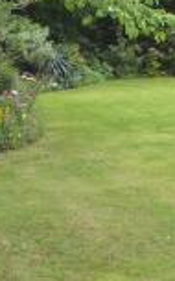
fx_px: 878
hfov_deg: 10.4
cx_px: 356
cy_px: 58
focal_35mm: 115
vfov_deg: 18.0
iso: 100
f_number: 5.6
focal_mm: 24
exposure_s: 1/125
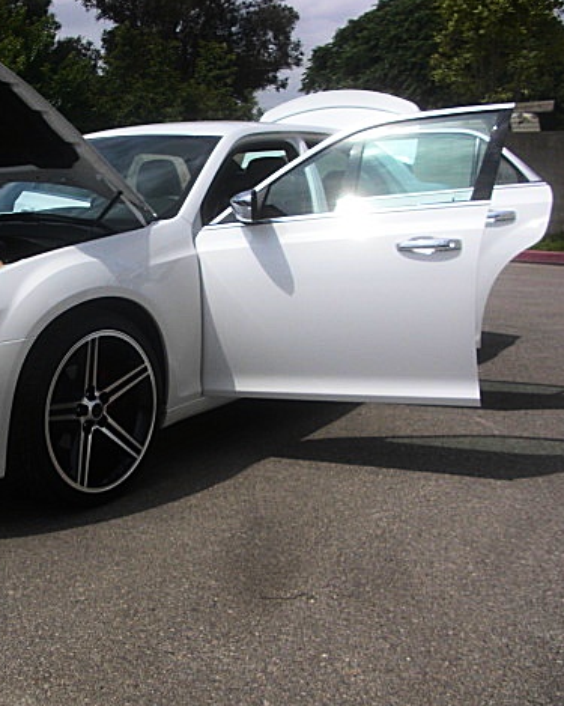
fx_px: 1002
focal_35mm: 48
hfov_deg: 30.9
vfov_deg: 38.8
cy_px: 346
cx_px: 144
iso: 50
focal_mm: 6.3
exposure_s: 1/200
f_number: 7.9
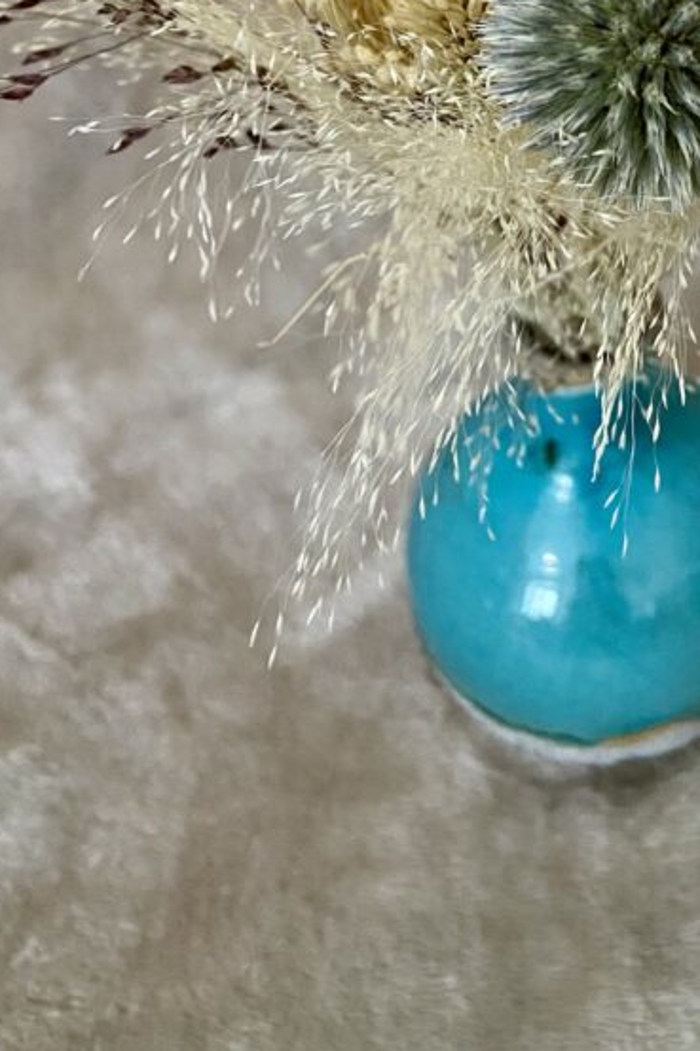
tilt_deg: -34.9
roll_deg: +2.0
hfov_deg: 26.5
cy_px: 161
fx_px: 1459
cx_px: 548
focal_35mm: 50
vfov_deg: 37.7
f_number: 1.8
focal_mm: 4.25
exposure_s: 1/30
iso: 640
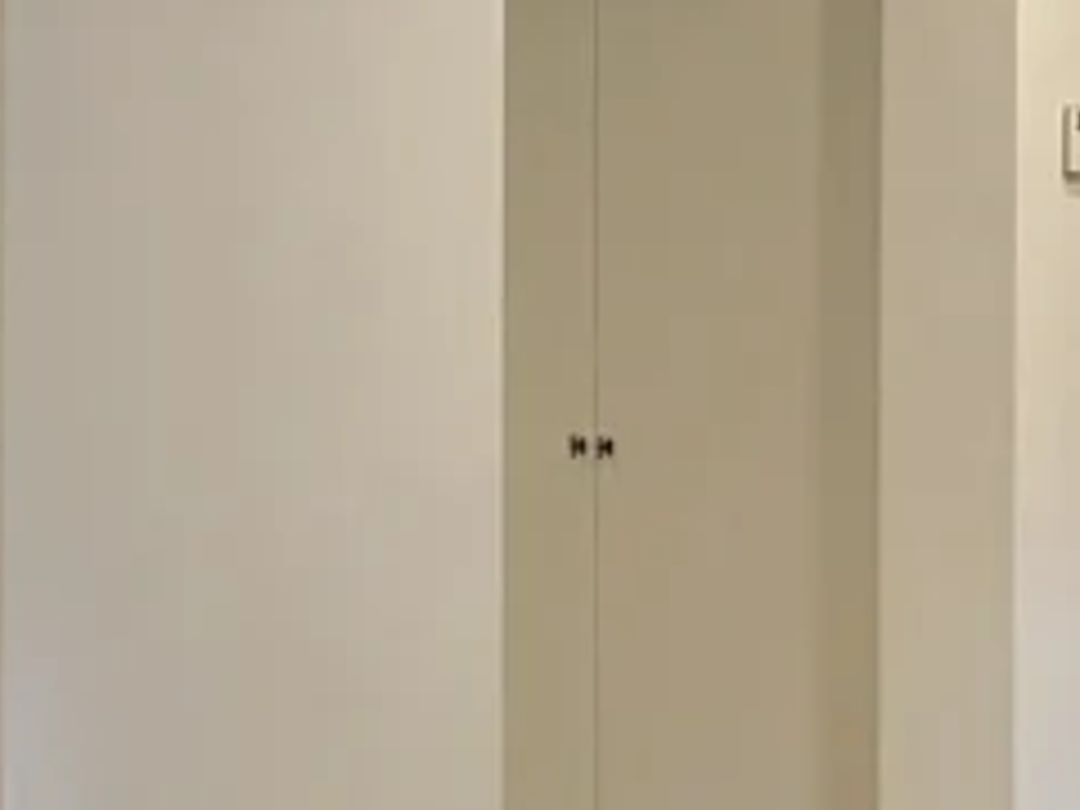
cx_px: -482
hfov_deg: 16.4
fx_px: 3463
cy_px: 279
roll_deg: -0.3
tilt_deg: -0.8
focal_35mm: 111
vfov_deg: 13.3
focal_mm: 4.25
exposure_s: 1/50
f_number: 1.8
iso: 80
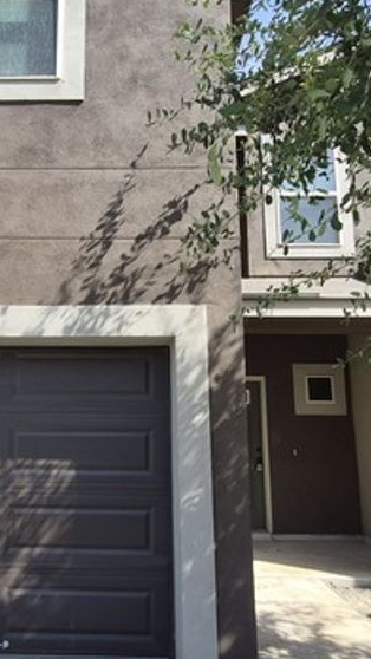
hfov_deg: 43.8
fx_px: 455
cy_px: 345
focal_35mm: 26
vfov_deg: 71.9
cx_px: 128
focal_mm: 1.74
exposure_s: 1/738
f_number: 2.2
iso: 40
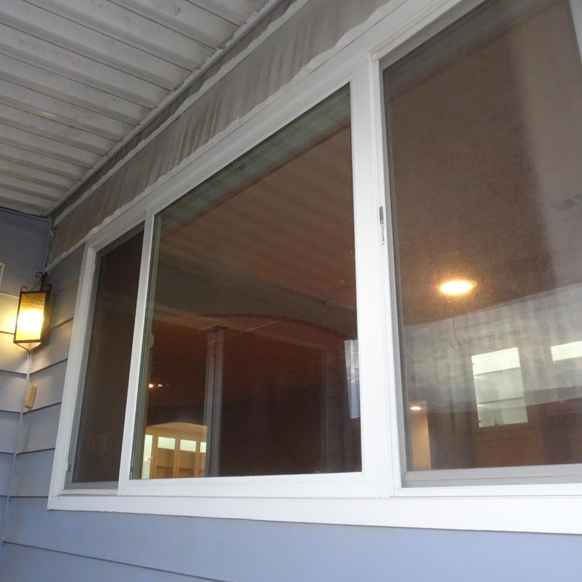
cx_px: 222
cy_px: 275
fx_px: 609
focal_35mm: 32
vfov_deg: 51.1
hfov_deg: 50.6
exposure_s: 1/30
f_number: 3.5
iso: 500
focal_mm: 4.1
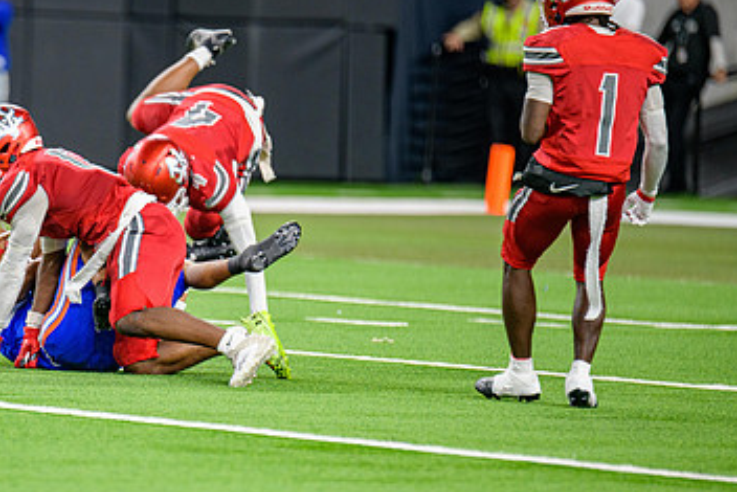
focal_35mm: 495
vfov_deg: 2.8
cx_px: 151
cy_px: 309
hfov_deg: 4.2
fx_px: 10137
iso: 1000
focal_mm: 300
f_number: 2.8
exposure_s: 1/400
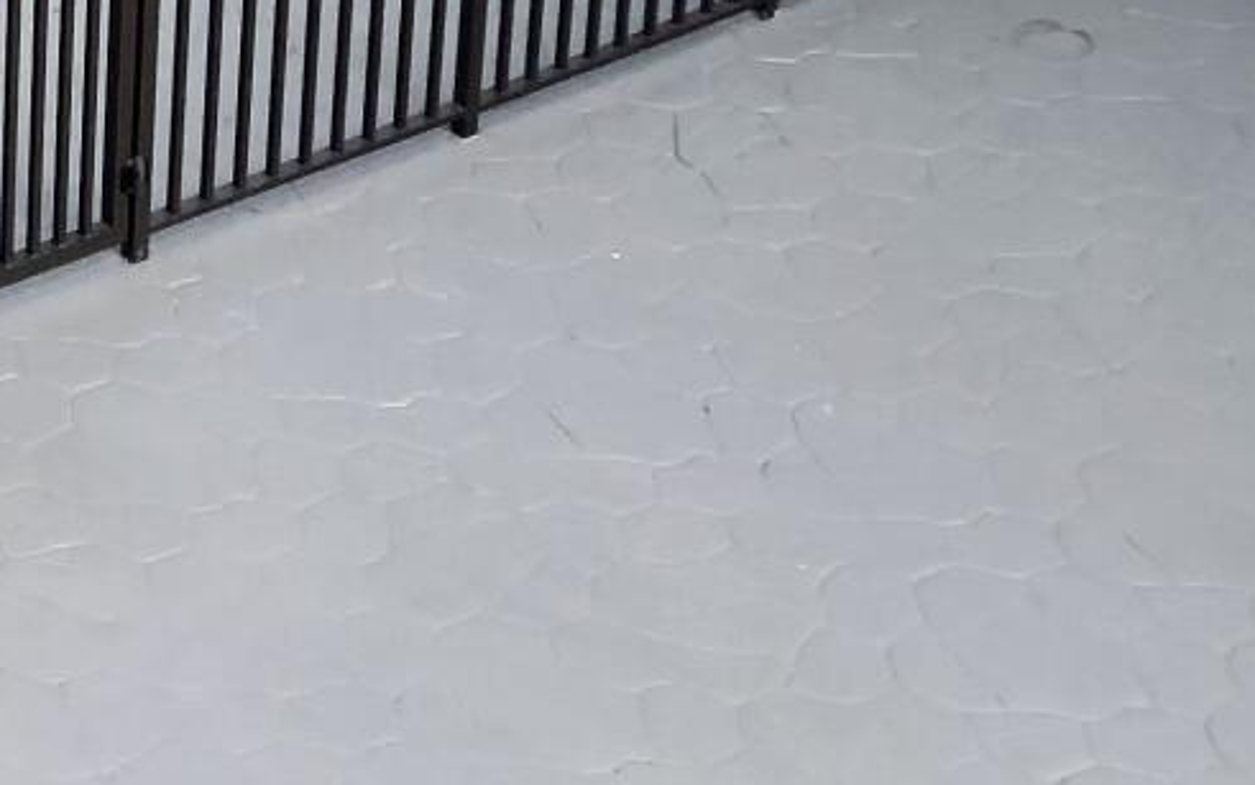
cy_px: -867
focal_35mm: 121
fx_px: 4139
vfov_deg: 9.9
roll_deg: +0.0
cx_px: -560
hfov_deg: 16.0
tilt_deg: -20.8
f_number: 1.8
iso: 20
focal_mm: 3.99
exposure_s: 1/540
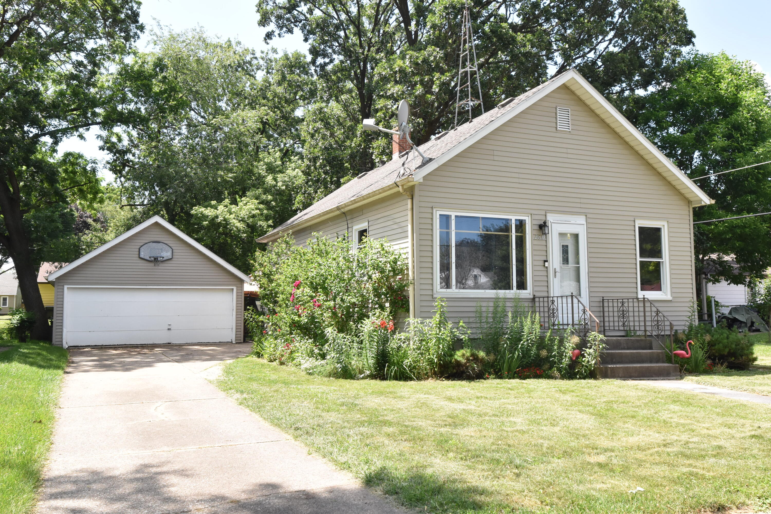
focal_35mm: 30
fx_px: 643
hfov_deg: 61.9
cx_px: 386
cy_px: 257
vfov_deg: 43.6
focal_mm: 20
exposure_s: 1/400
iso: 800
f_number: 10
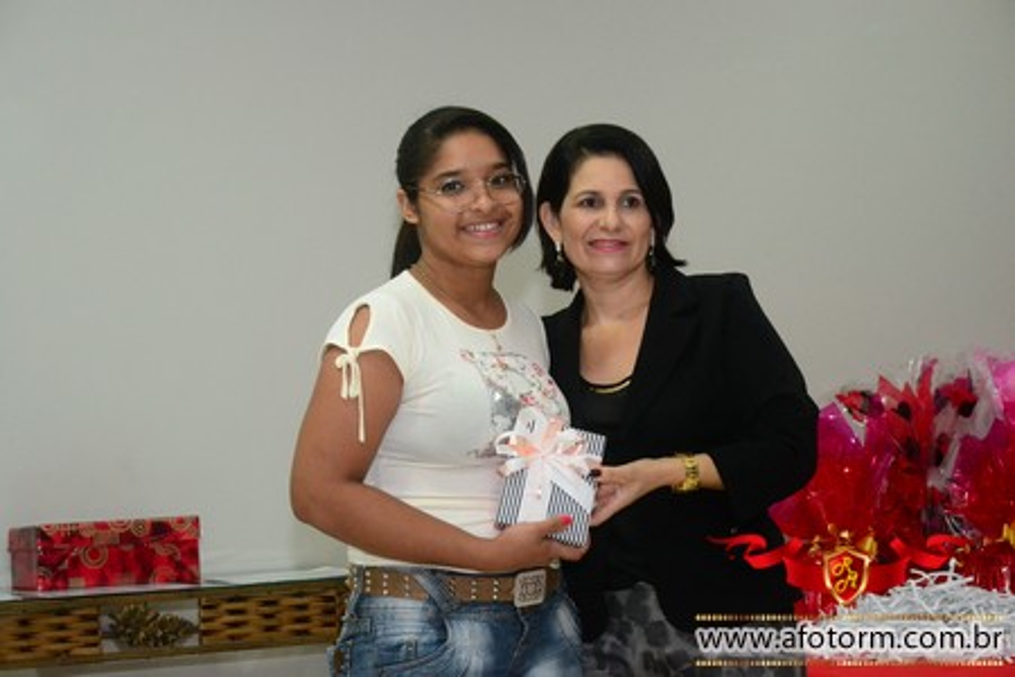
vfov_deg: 17.5
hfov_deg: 26.0
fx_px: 2199
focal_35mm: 78
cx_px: 508
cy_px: 338
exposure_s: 1/125
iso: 3200
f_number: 5.6
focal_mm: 52
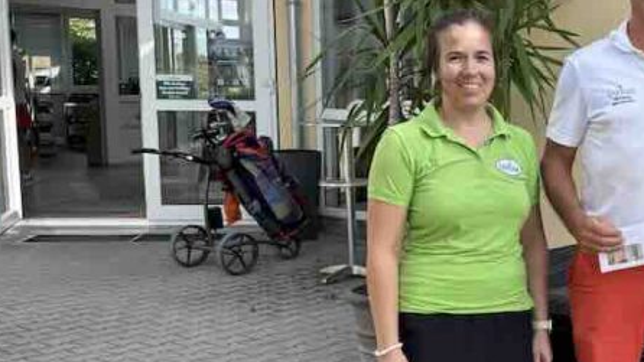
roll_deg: -0.8
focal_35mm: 60
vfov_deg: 20.0
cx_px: 661
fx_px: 1025
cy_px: 228
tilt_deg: -7.7
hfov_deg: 31.9
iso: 80
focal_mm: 6.76
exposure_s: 1/1042
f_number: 1.78
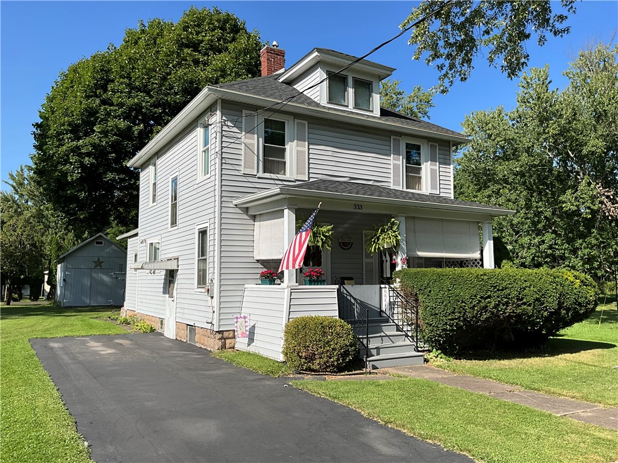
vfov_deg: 48.2
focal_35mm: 29
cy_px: 232
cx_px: 309
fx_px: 518
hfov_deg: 61.7
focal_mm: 3
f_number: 1.8
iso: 25
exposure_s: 1/1848
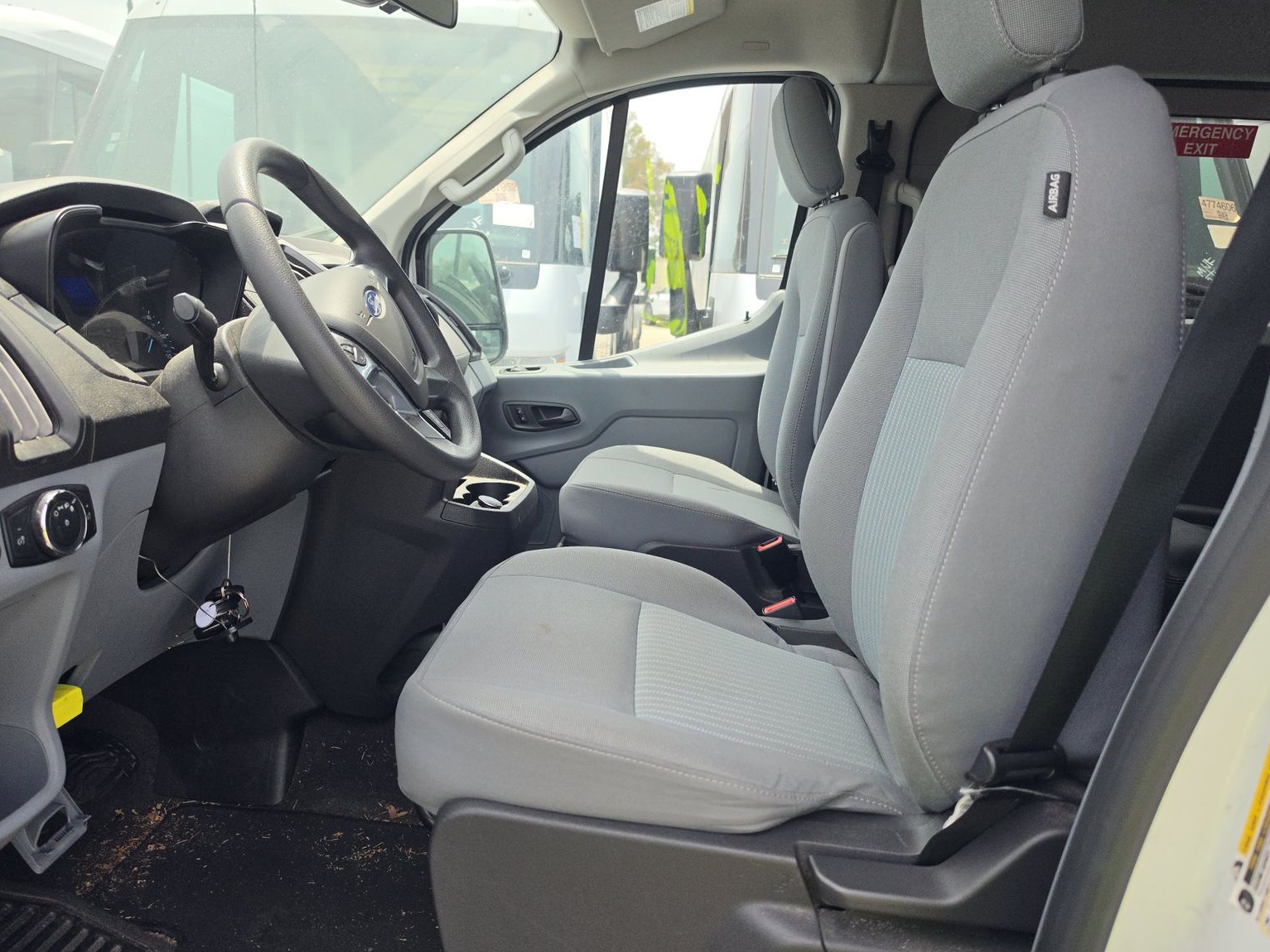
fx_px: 881
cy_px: 465
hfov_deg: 71.6
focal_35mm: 24
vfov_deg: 56.8
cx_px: 612
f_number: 1.4
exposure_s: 1/2216
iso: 63
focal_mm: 6.5
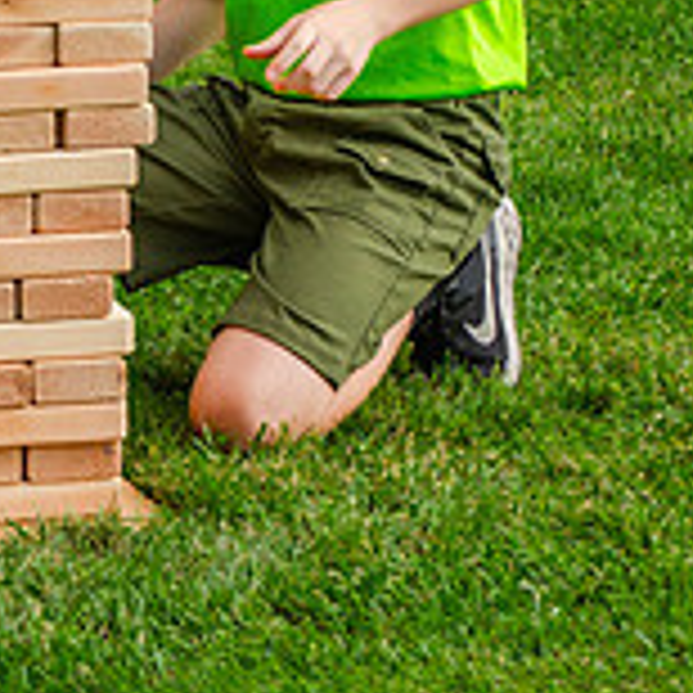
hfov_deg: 5.2
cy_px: -40
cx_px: -126
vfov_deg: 5.2
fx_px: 7588
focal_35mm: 335
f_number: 7.1
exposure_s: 1/200
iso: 200
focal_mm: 70
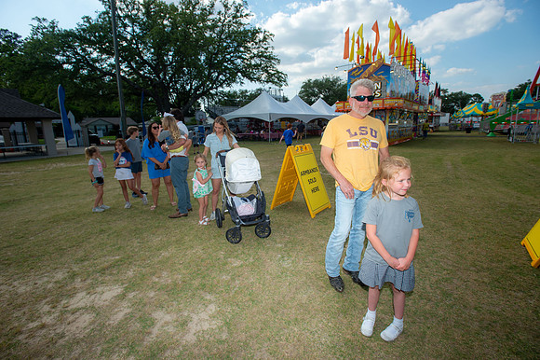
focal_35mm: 17
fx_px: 255
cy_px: 180
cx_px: 270
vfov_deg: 70.4
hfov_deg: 93.3
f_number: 7.1
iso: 100
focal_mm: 17
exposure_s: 1/250
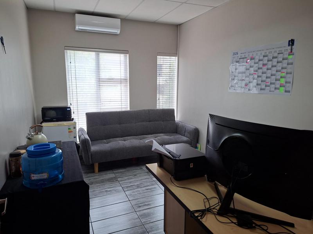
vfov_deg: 58.9
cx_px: 156
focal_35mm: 23
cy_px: 117
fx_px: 208
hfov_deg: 73.9
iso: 200
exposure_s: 1/60
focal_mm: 5.54
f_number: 1.8
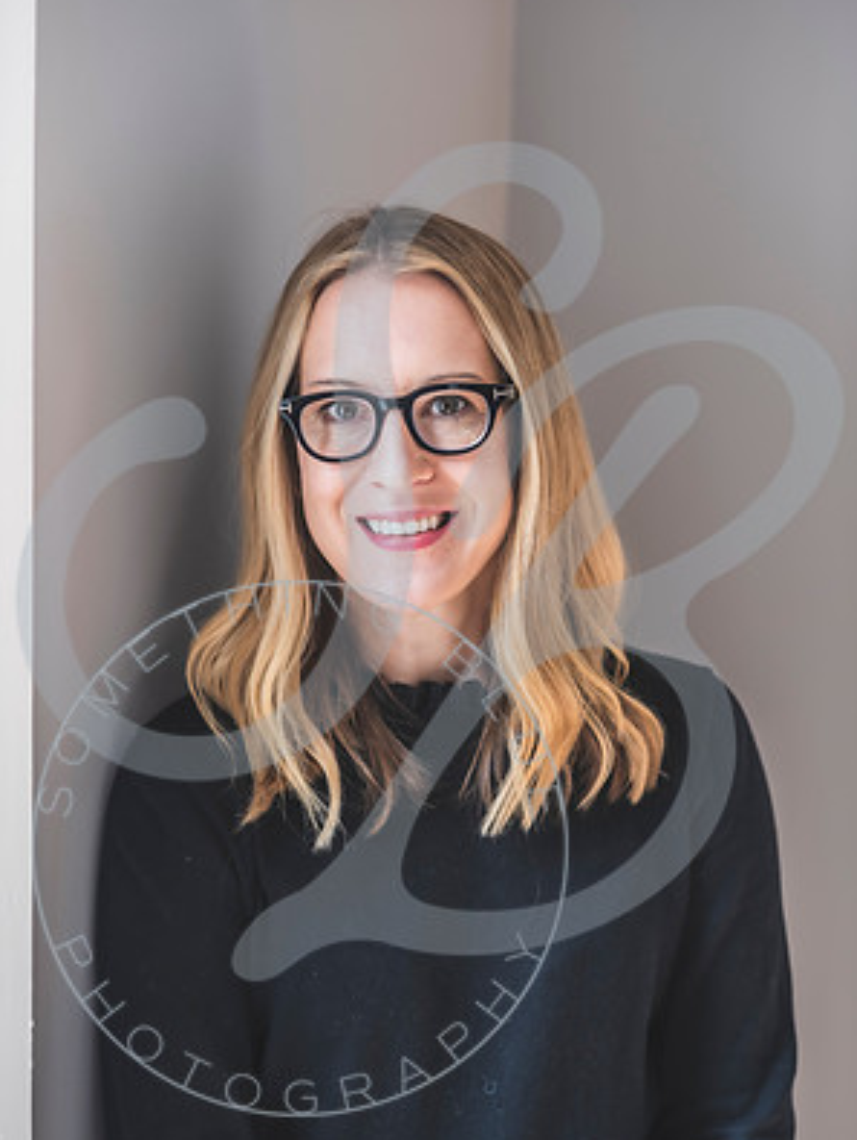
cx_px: 430
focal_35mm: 93
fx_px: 3065
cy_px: 629
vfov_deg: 21.1
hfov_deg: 15.9
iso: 100
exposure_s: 1/125
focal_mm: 85
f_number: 2.8
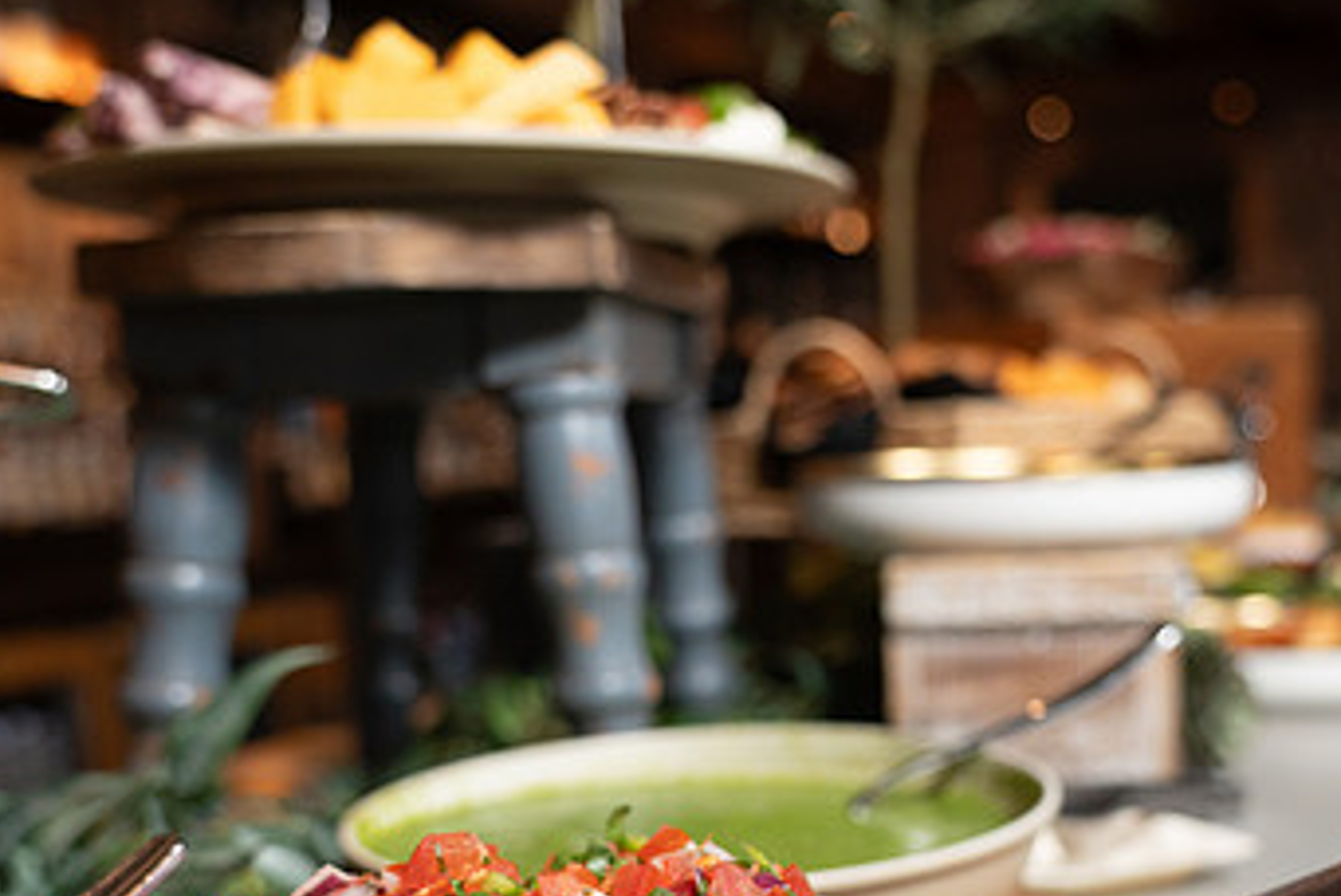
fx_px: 1901
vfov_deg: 26.0
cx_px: 802
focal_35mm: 51
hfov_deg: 38.7
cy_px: 741
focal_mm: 30
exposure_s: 1/200
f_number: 4
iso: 1600
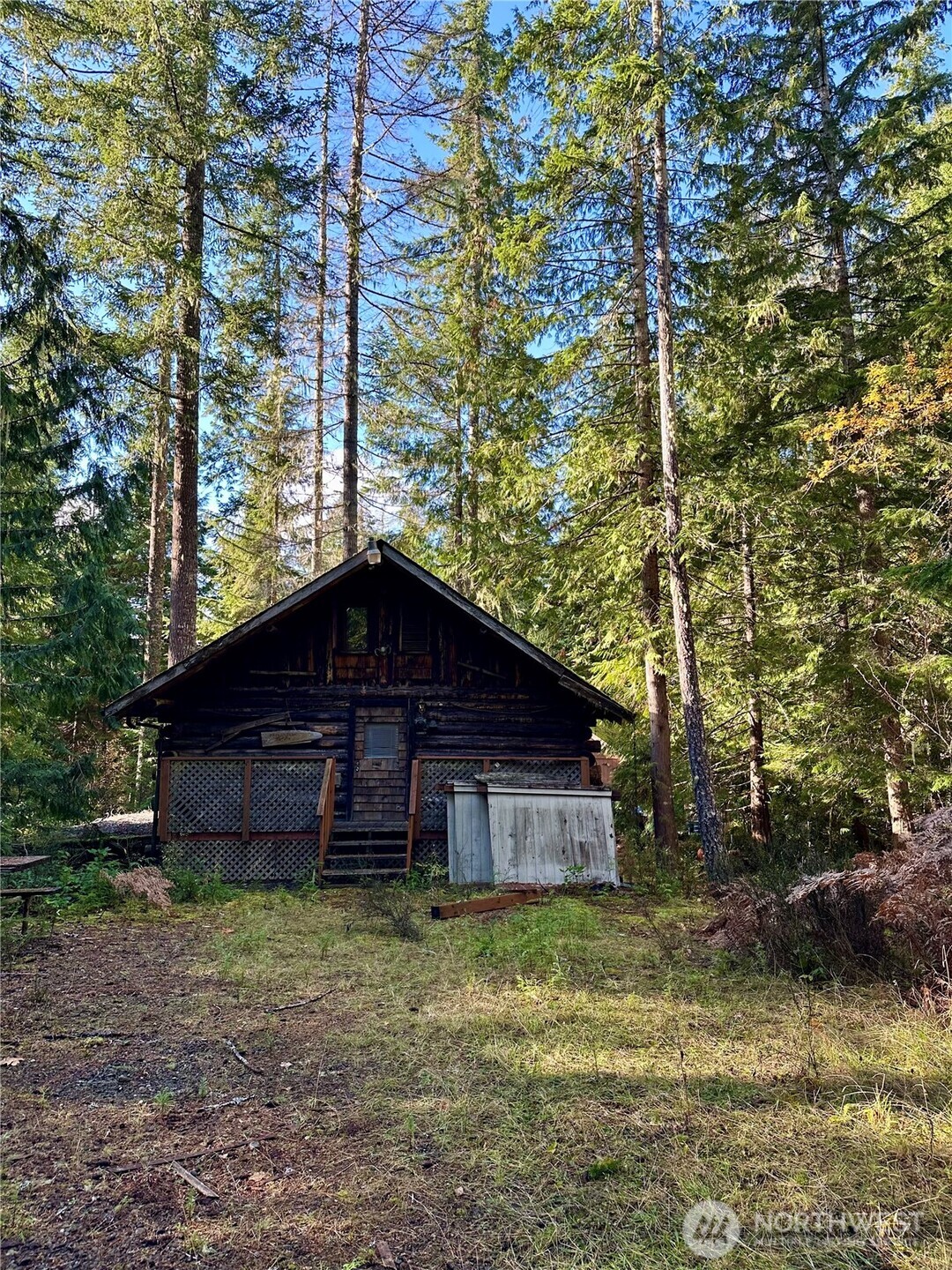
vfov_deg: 71.6
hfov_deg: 56.8
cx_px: 476
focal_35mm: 24
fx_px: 880
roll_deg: -2.2
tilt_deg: +8.7
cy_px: 635
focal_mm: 6.86
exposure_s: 1/304
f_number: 1.78
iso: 80
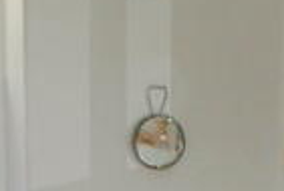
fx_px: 1076
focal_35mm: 136
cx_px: 125
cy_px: 403
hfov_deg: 15.0
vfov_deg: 9.4
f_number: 5.6
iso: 400
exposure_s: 1/60
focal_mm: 20
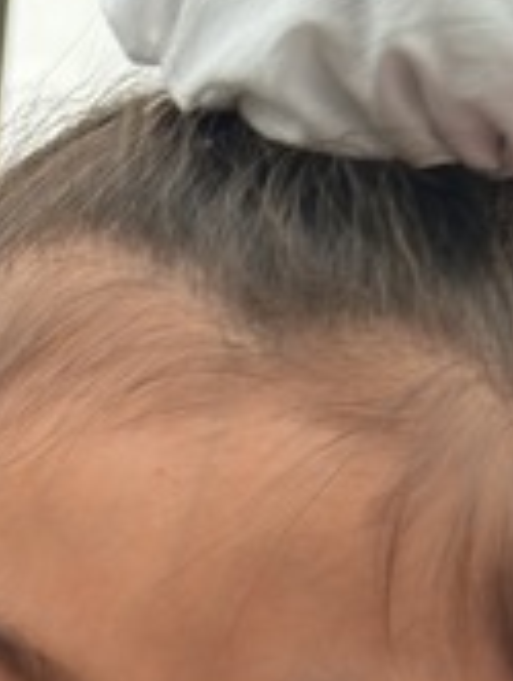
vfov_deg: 10.8
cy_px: 1776
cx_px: -209
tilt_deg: -18.7
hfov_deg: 9.8
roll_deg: -3.9
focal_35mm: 148
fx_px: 2917
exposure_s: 1/177
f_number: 1.78
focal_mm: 6.76
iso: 80
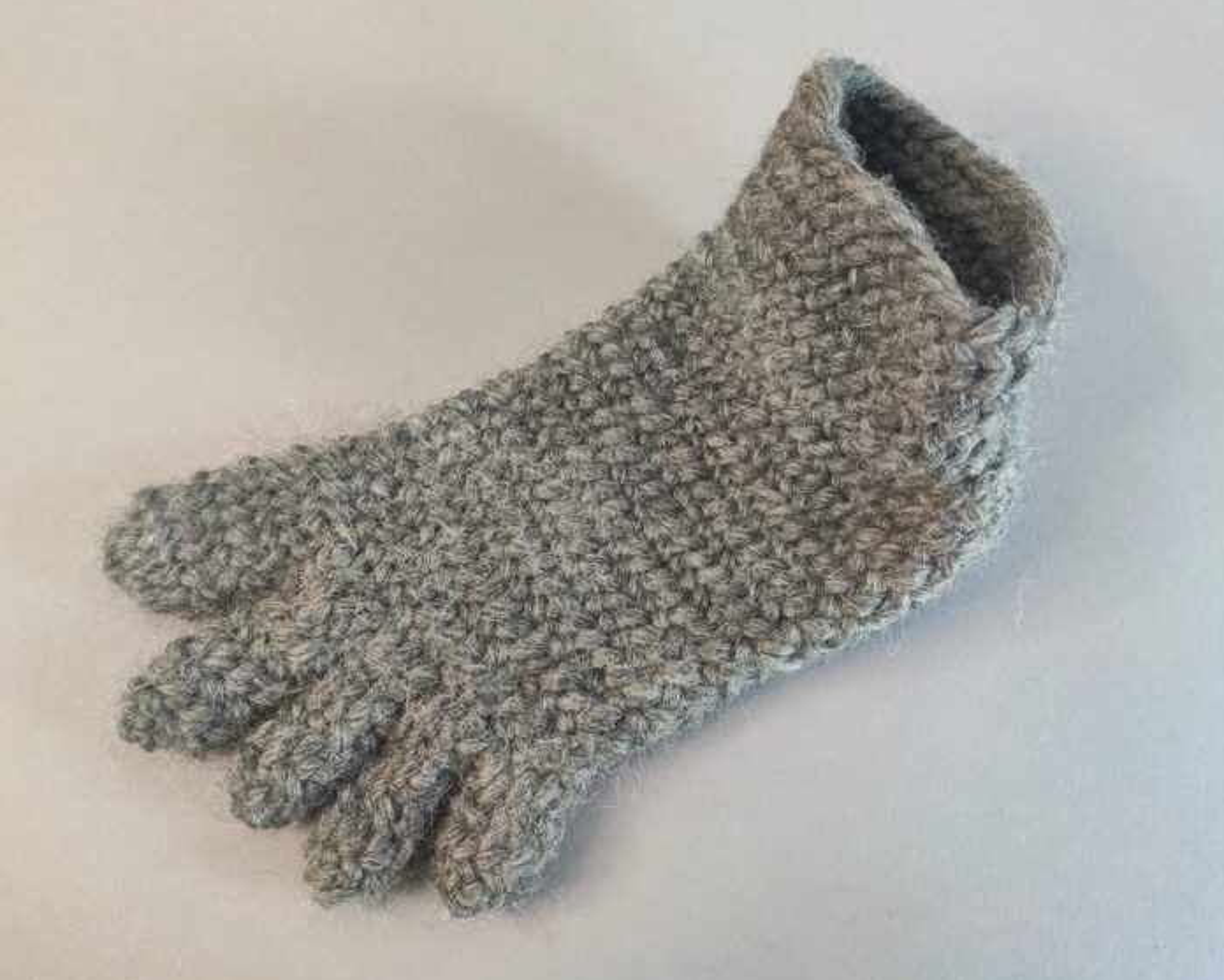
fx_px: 1014
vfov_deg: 51.5
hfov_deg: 62.2
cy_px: 498
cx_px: 589
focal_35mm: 28
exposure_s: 1/33
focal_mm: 4.77
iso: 738
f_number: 1.75
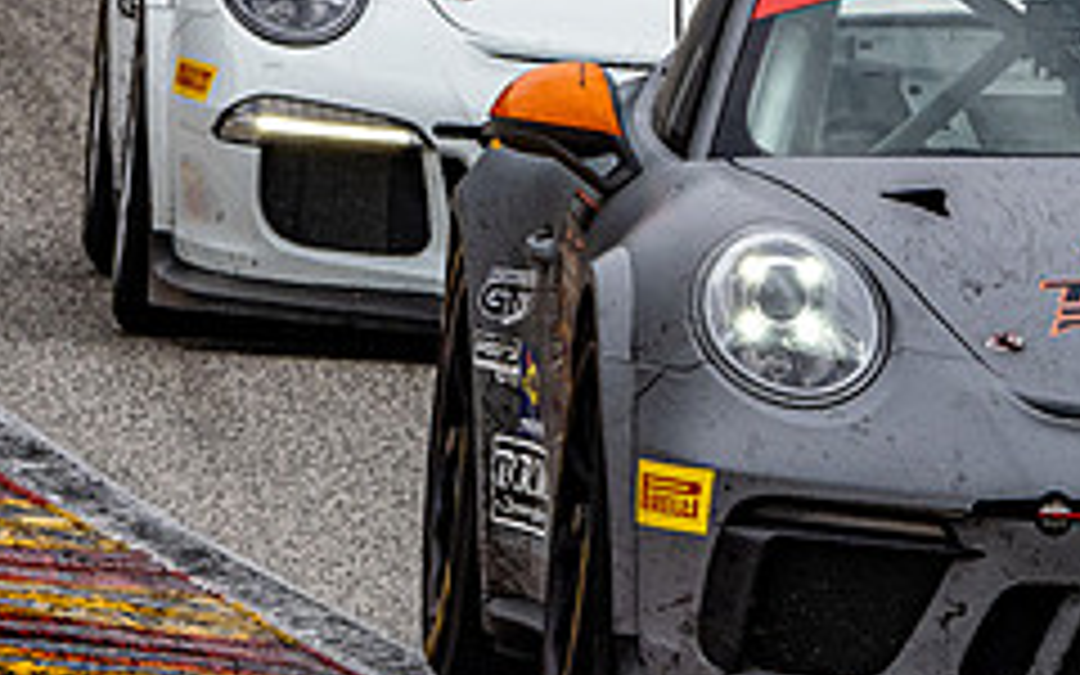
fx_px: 47888
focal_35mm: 1627
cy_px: -138
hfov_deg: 1.3
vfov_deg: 0.8
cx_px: 1017
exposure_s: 1/400
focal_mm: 300
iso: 400
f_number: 9
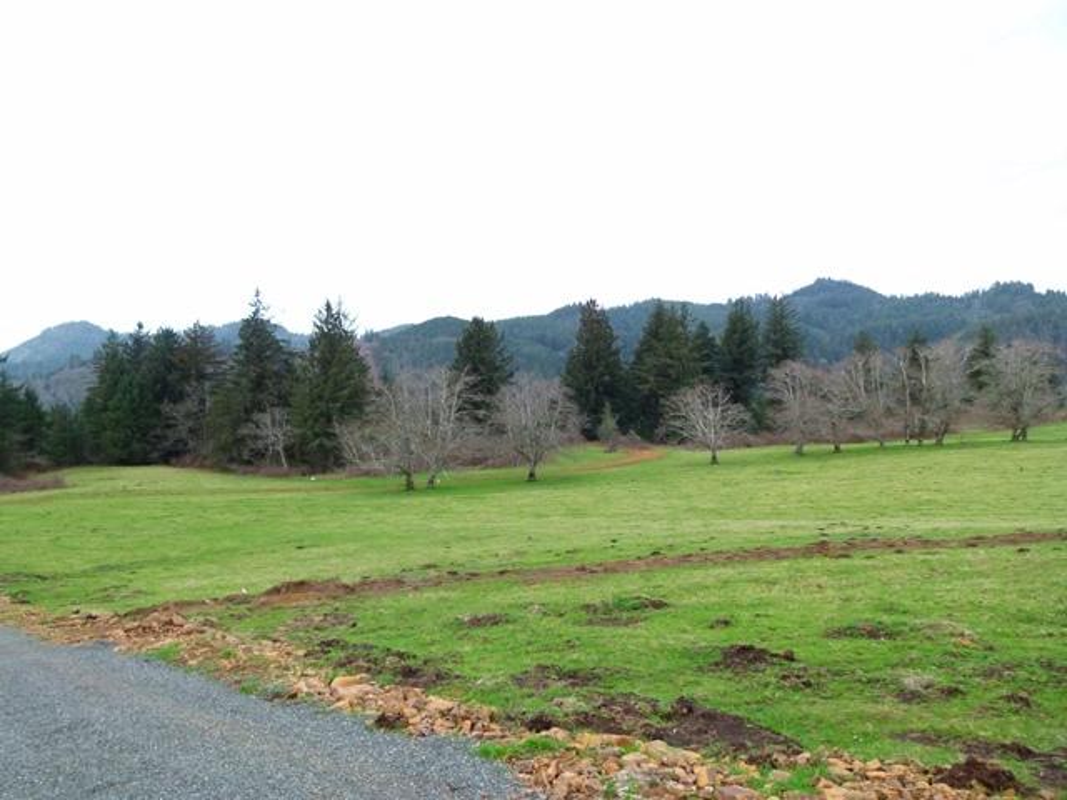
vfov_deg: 54.9
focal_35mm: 25
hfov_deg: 69.4
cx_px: 534
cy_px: 400
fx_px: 771
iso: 100
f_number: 2.8
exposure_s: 1/100
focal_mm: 4.5
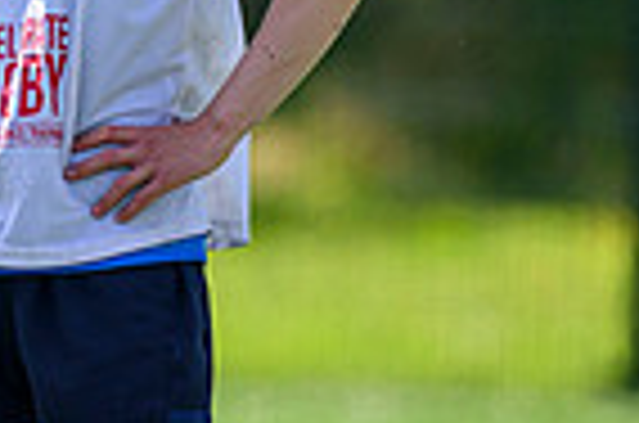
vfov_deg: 0.6
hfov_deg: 0.9
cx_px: -584
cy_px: -51
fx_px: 41778
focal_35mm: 2359
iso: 250
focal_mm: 400
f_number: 3.2
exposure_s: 1/2000
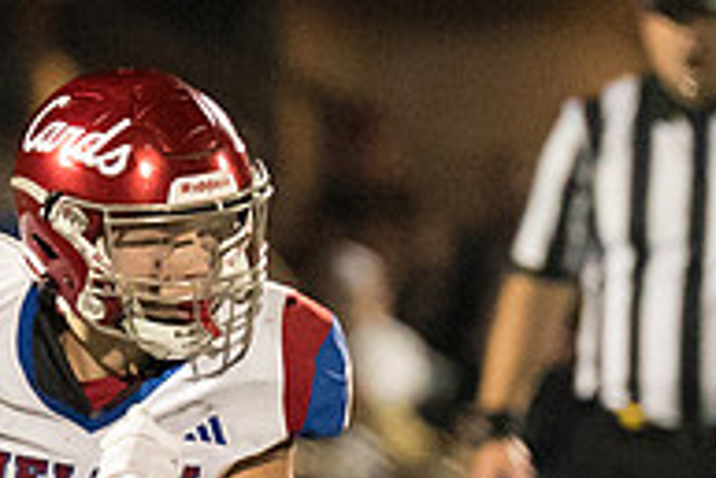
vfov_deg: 1.0
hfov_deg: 1.6
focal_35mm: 1329
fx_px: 26451
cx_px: 78
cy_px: 569
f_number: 2.8
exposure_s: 1/1000
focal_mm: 200
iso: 12800
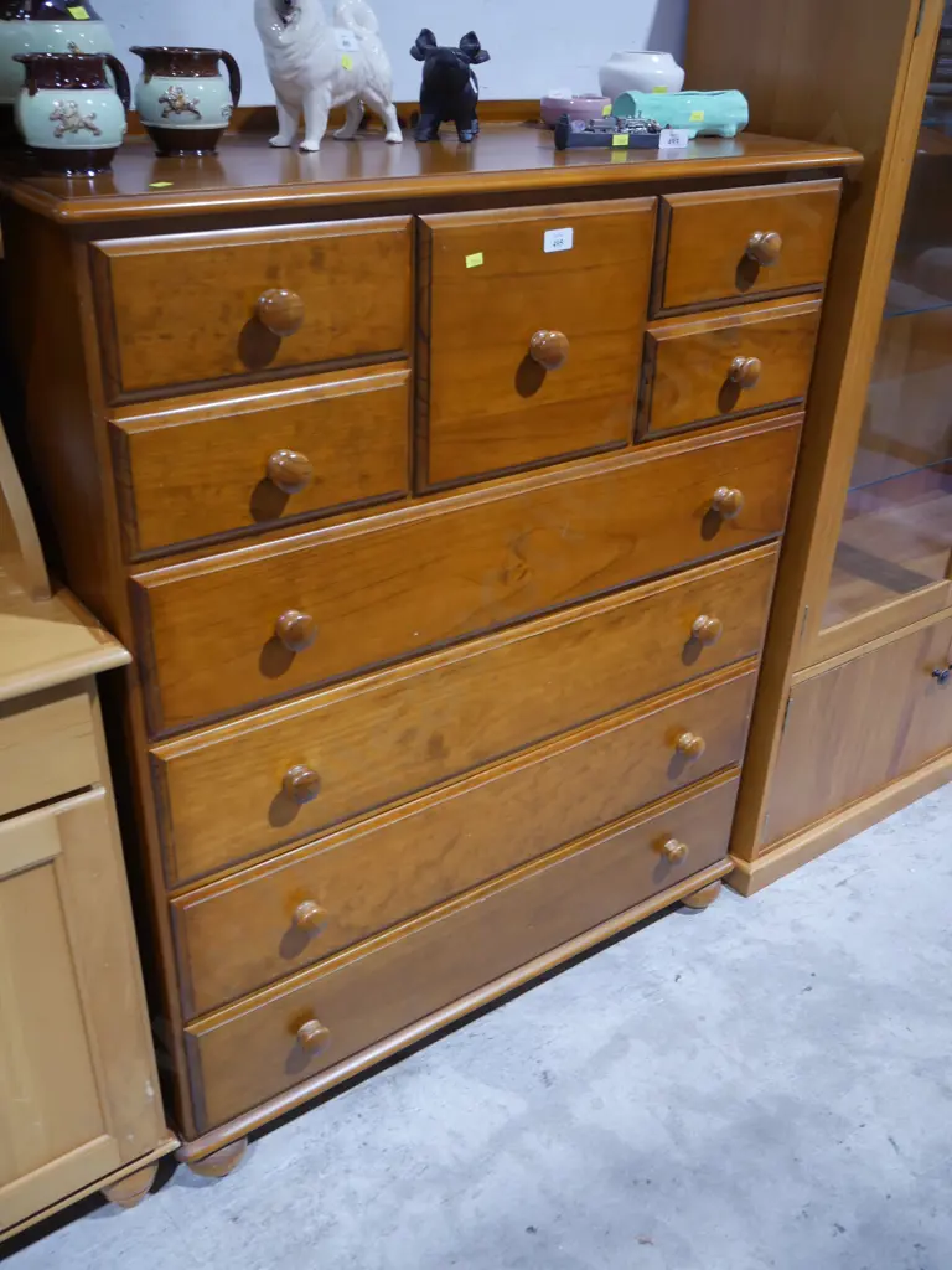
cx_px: 476
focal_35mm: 32
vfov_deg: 56.8
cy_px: 635
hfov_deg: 44.2
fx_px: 1173
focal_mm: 16
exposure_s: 1/60
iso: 500
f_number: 3.6
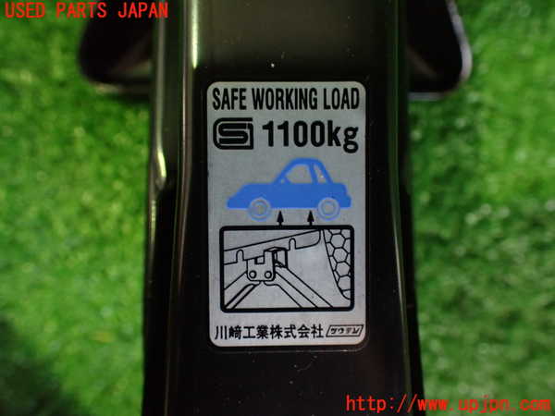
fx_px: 481
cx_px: 278
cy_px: 208
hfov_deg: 60.0
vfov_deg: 46.8
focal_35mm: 30
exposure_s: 1/30
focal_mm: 5.4
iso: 1000
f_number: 2.3
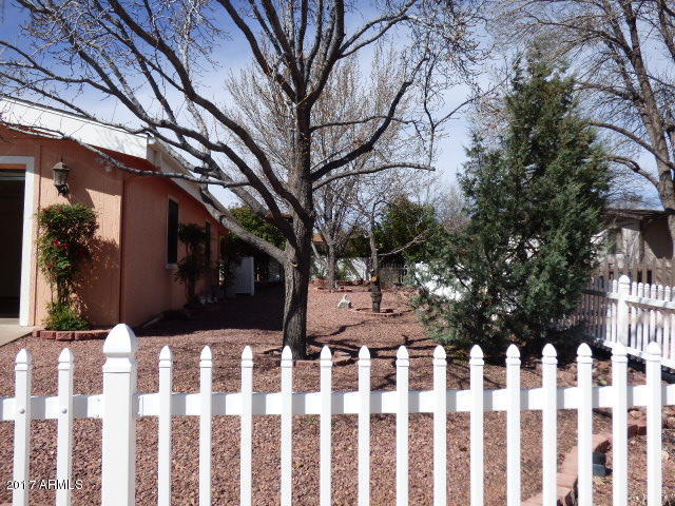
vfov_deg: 46.8
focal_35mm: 30
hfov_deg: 60.0
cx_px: 338
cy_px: 253
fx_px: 585
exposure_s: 1/1600
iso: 100
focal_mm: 5.29
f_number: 3.3
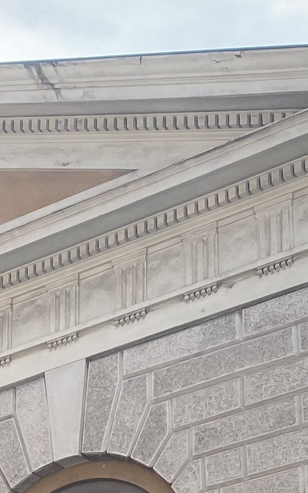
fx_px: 1532
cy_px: 741
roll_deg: +0.1
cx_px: 76
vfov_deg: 16.6
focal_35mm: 114
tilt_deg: +13.8
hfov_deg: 11.5
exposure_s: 1/1754
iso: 32
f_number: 1.8
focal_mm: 4.25
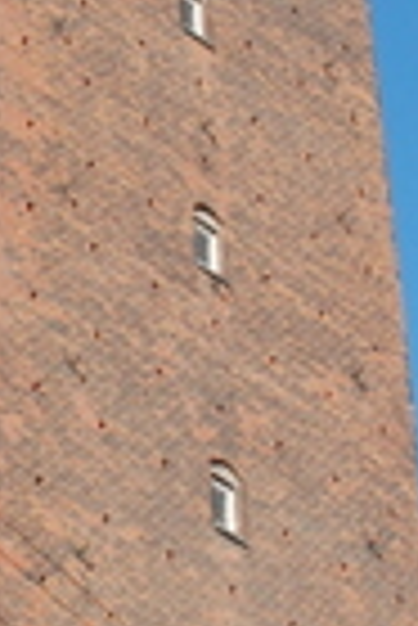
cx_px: -117
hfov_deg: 6.9
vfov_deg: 10.3
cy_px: 243
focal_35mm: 199
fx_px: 3457
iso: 100
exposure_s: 1/60
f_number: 13
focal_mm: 18
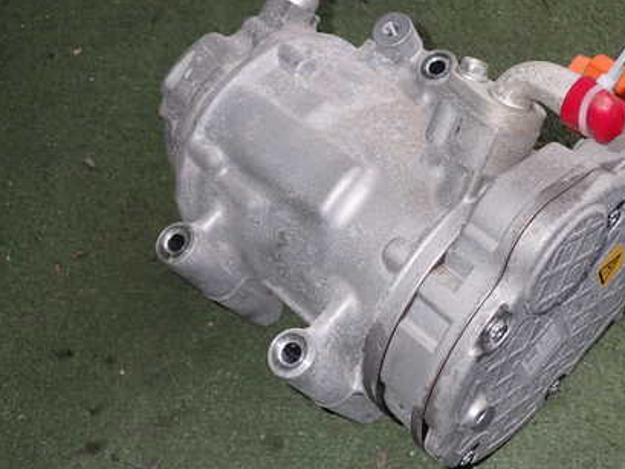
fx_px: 795
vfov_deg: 32.9
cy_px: 217
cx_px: 406
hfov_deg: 42.5
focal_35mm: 44
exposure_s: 1/30
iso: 160
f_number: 6.3
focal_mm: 5.4
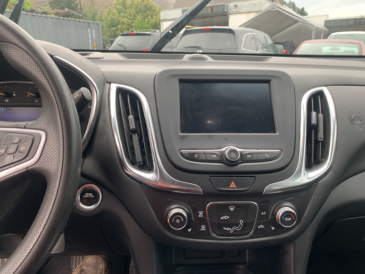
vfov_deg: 53.1
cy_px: 137
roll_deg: +0.7
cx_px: 182
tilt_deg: -14.8
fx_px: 274
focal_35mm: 26
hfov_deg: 67.3
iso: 80
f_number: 1.8
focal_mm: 4.25
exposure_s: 1/121
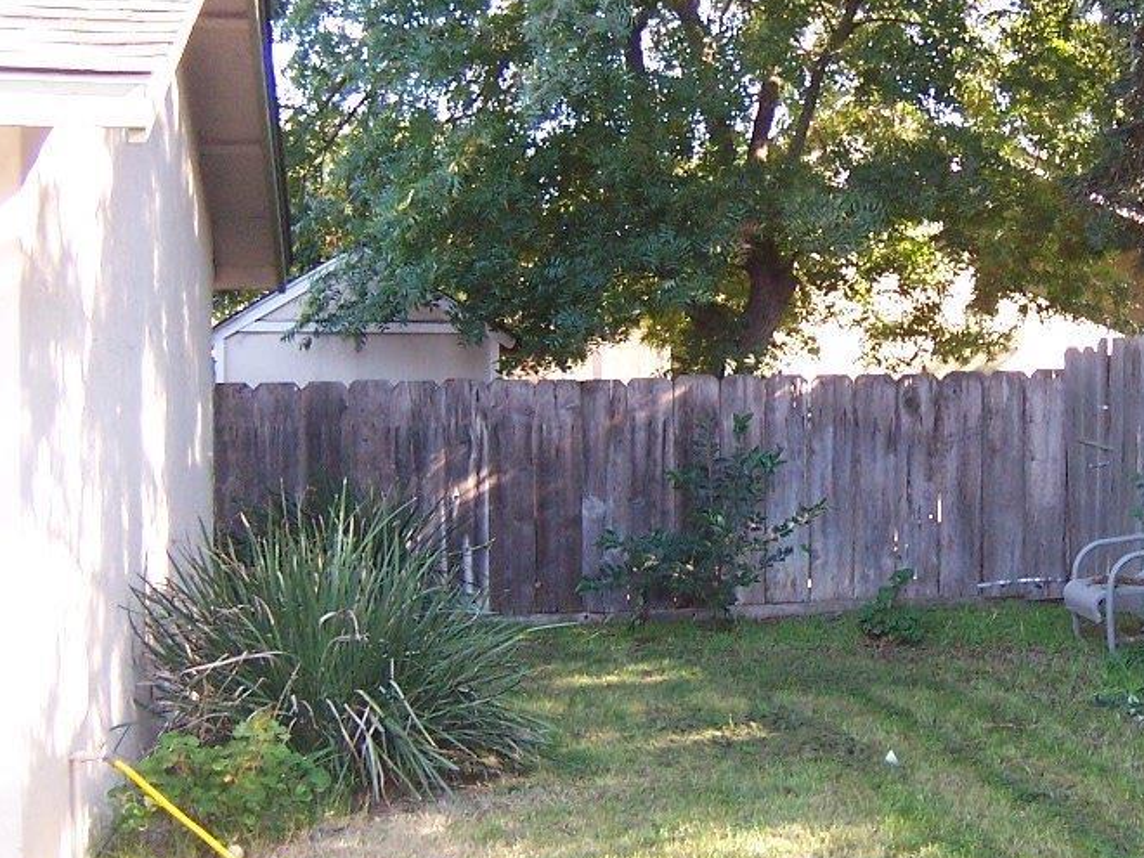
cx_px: 858
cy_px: 354
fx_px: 1983
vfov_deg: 24.4
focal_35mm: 60
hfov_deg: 31.6
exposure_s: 1/90
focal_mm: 5.5
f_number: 2.8
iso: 140
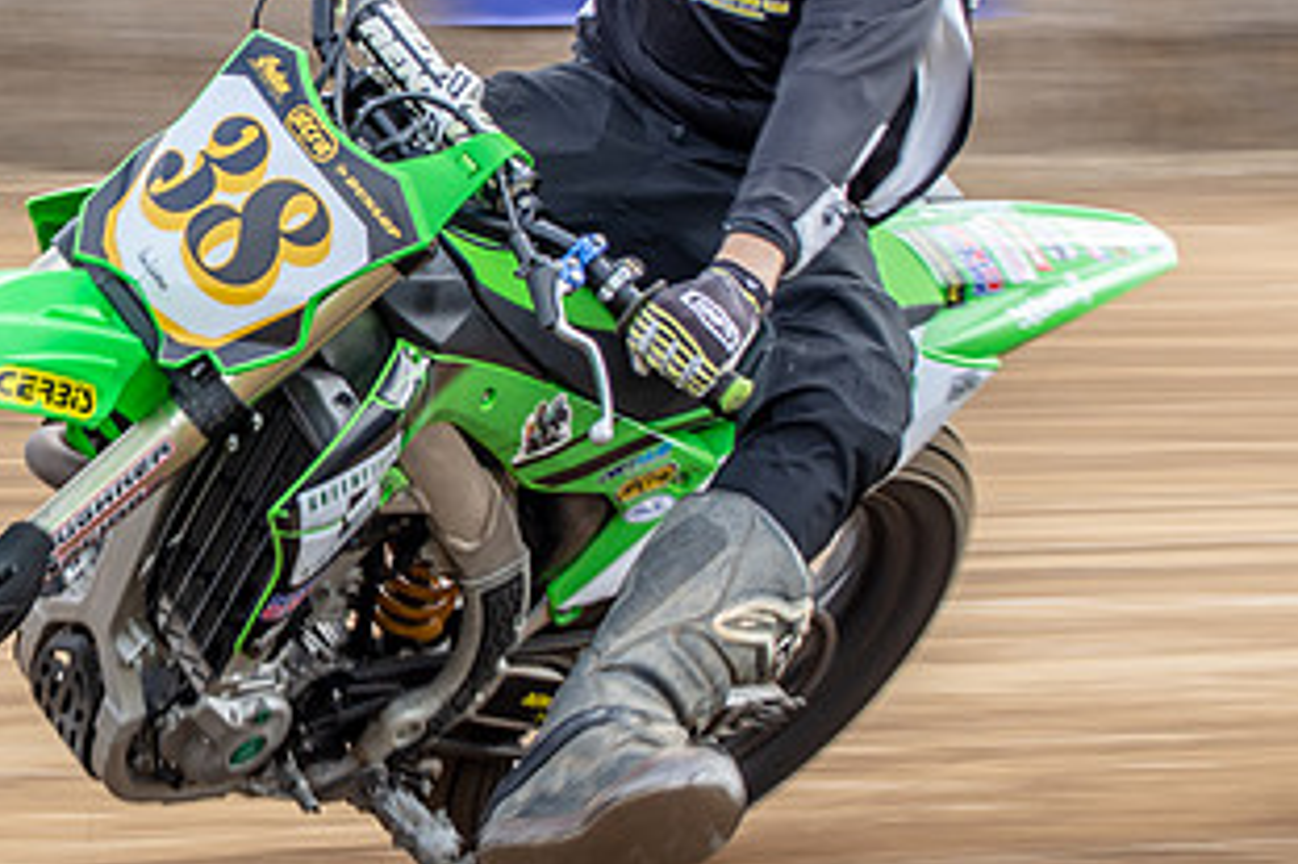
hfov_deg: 8.6
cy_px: 108
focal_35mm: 239
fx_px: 8612
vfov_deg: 5.7
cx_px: -33
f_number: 9
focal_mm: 70
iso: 125
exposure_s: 1/100
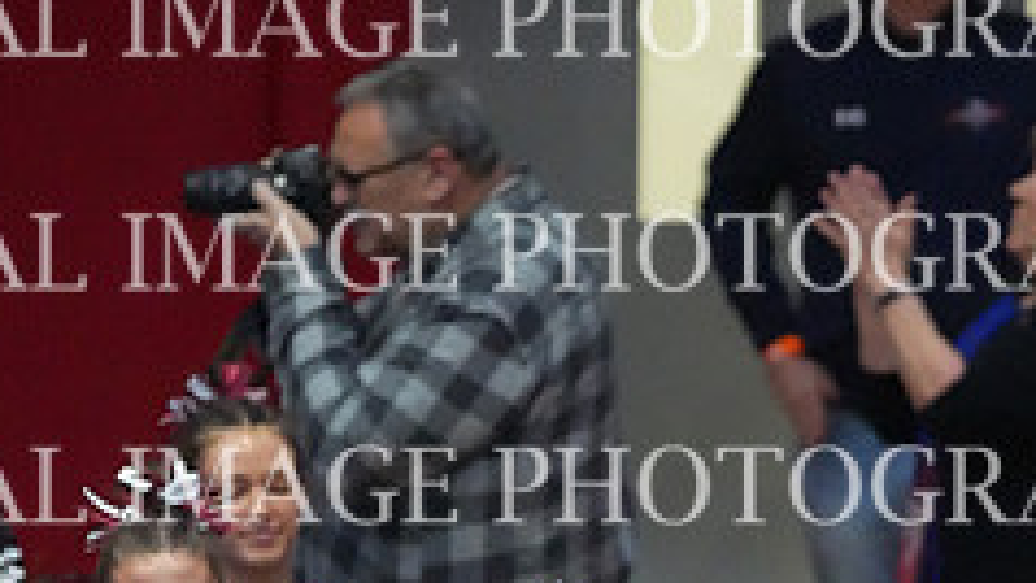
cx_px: 464
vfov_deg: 1.6
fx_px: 21047
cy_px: 1070
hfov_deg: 2.8
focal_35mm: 766
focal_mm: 300
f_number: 3.5
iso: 20000
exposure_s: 1/1600
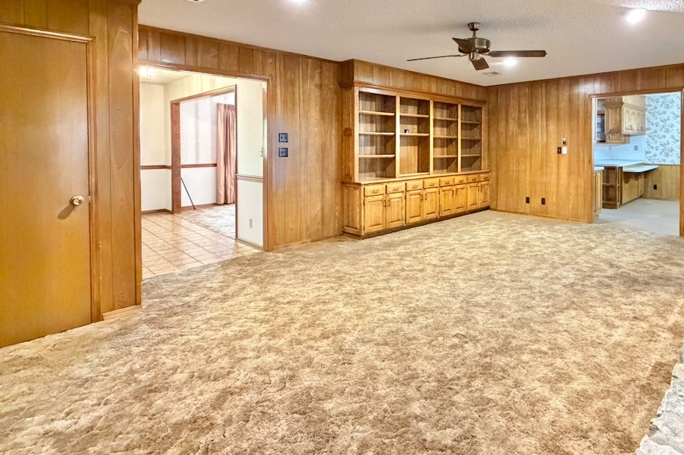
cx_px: 452
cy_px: 149
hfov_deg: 81.4
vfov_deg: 60.4
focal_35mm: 20
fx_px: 380
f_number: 2.2
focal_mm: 2.22
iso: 1250
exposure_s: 1/40
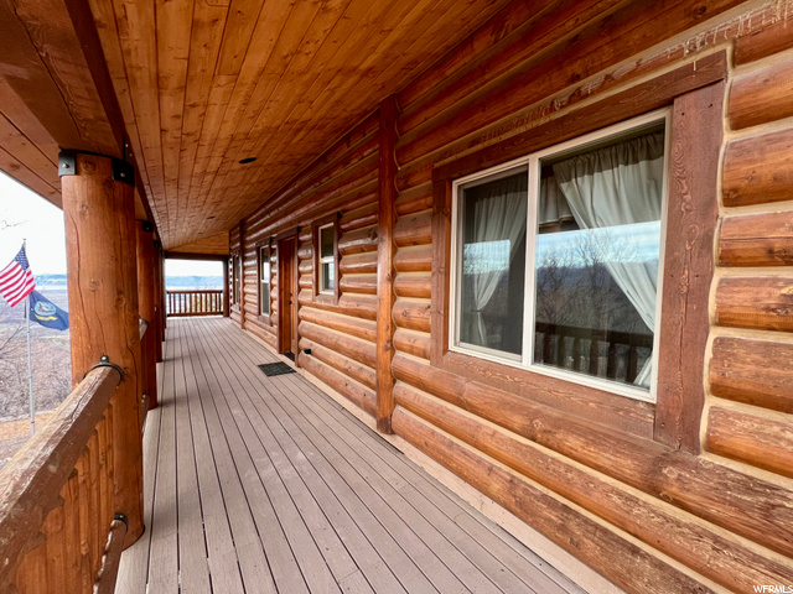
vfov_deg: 89.9
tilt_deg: -3.1
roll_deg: -0.7
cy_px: 297
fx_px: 298
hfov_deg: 106.2
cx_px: 396
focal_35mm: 13
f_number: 1.8
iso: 125
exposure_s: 1/121
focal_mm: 1.57
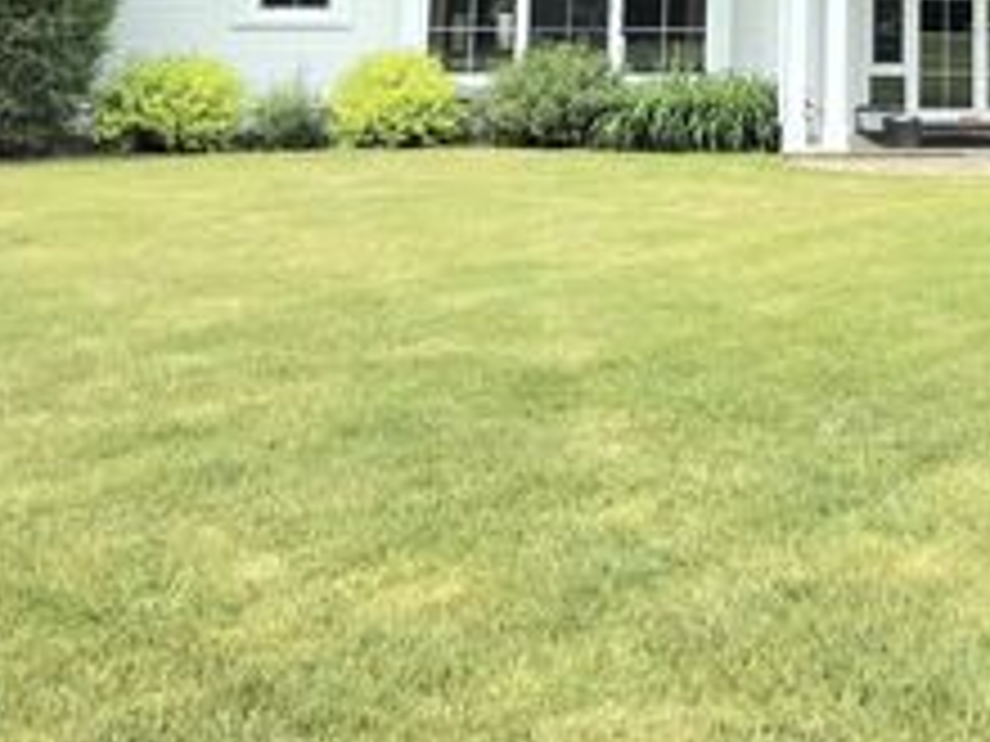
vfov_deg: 19.9
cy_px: -261
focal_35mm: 67
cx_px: 886
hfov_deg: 27.9
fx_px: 1916
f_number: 1.7
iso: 64
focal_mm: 6.3
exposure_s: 1/10000
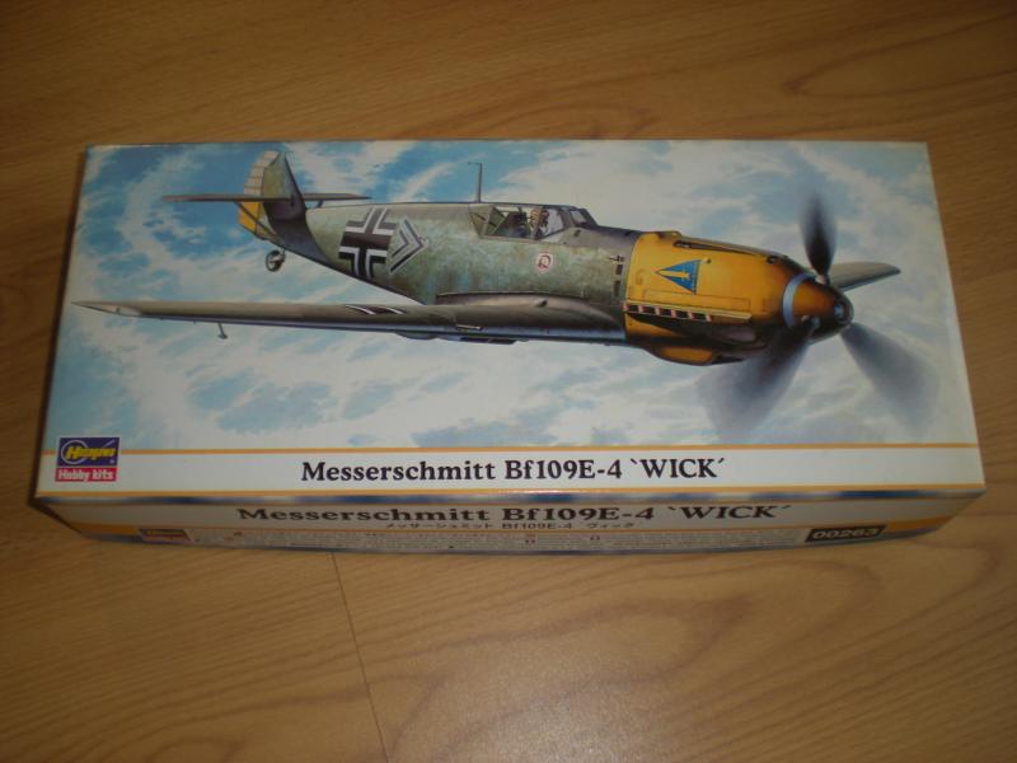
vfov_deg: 37.7
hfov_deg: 49.0
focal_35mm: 38
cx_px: 508
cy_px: 382
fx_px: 1116
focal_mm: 6.3
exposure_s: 1/53
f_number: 3.1
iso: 64
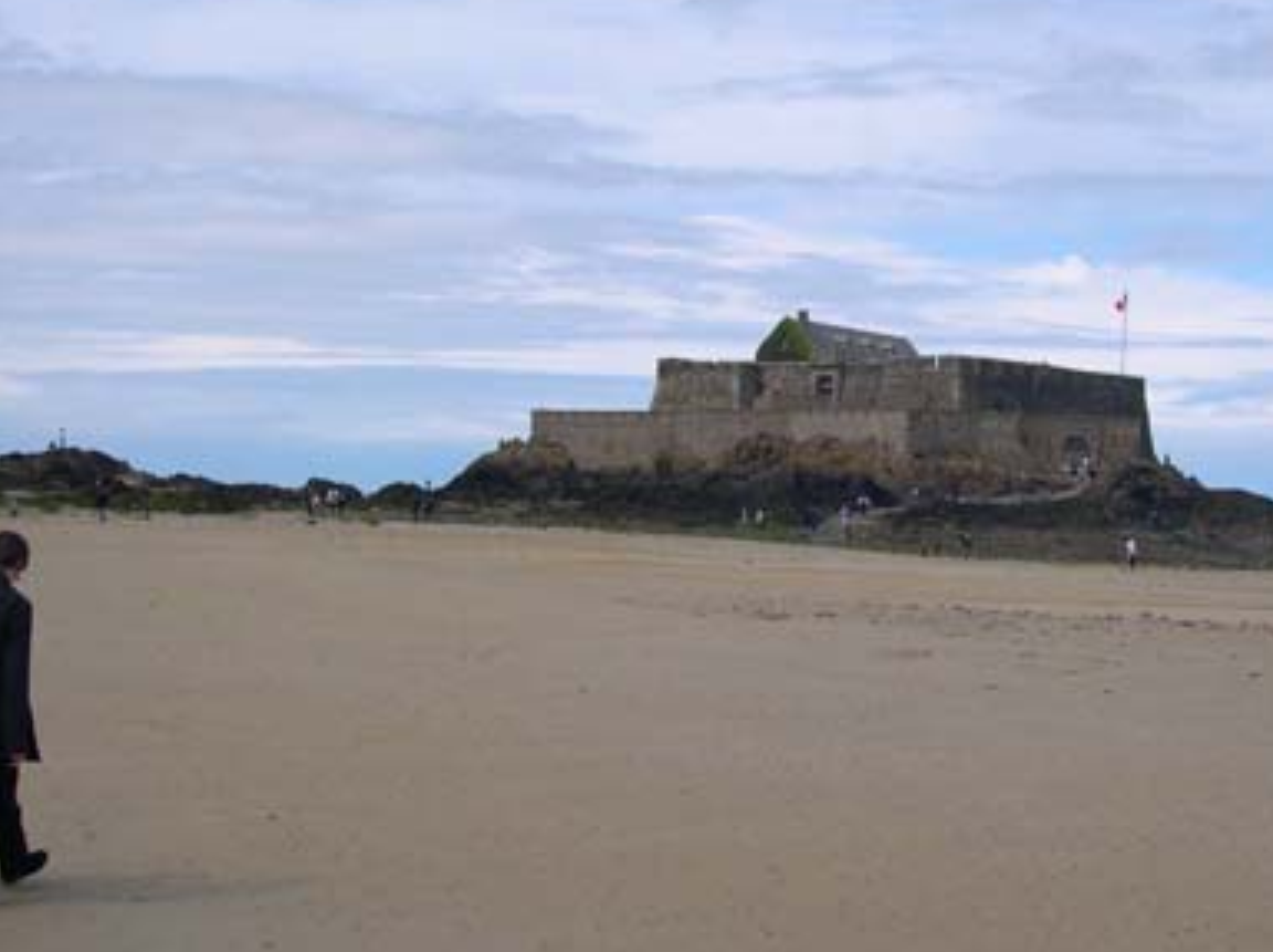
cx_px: 893
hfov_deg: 35.1
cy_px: 415
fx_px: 1983
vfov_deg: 27.0
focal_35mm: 54
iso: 100
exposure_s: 1/248
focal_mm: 8
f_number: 7.6
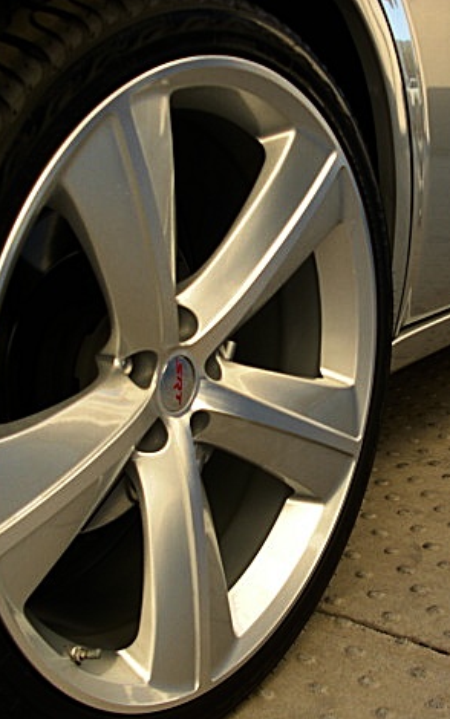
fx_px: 1020
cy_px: 366
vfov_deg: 38.9
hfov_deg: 24.8
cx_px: 302
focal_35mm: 52
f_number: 2.8
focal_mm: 6.3
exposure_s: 1/160
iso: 50
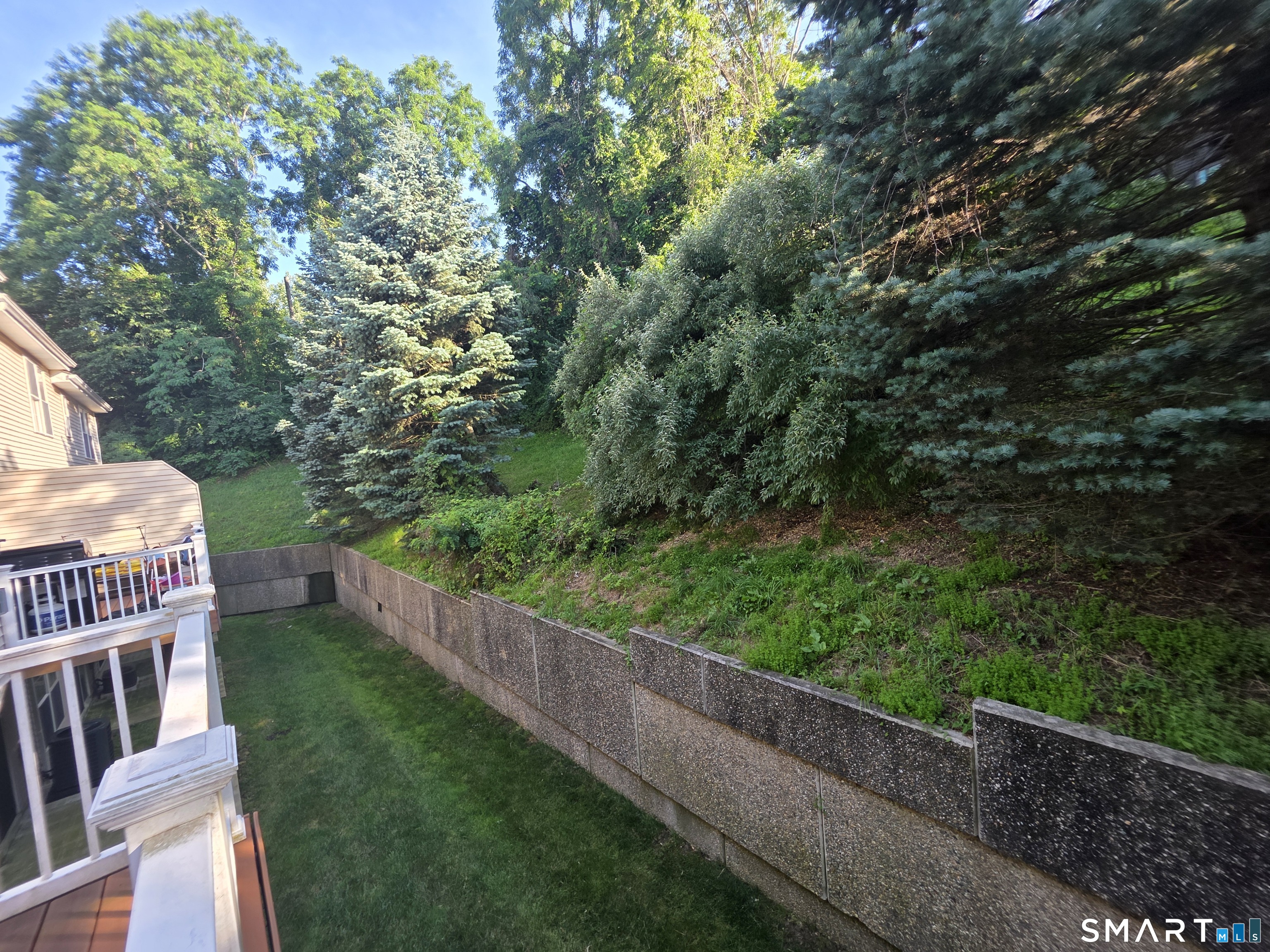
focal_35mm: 13
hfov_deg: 106.2
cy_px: 476
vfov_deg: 89.9
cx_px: 635
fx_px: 477
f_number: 1.9
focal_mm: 2.2
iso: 25
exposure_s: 1/120
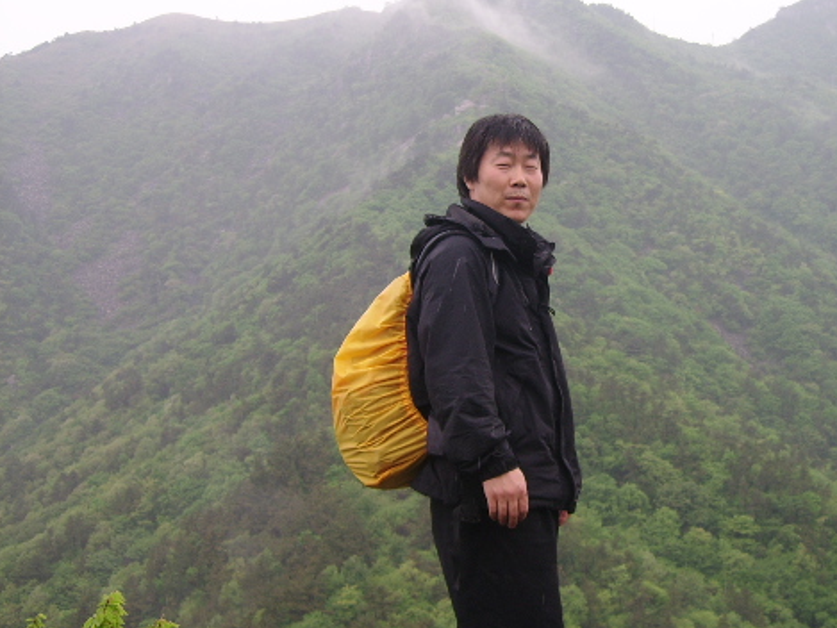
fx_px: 1814
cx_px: 564
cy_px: 269
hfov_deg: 25.8
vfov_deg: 19.6
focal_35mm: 75
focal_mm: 9.16
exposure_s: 1/297
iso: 50
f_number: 3.4
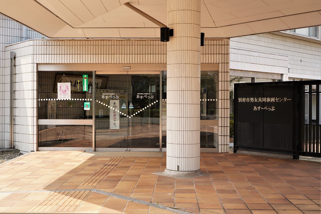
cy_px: 107
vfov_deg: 30.5
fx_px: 392
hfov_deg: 44.5
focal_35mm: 44
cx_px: 160
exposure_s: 1/200
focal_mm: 44
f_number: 5
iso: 100
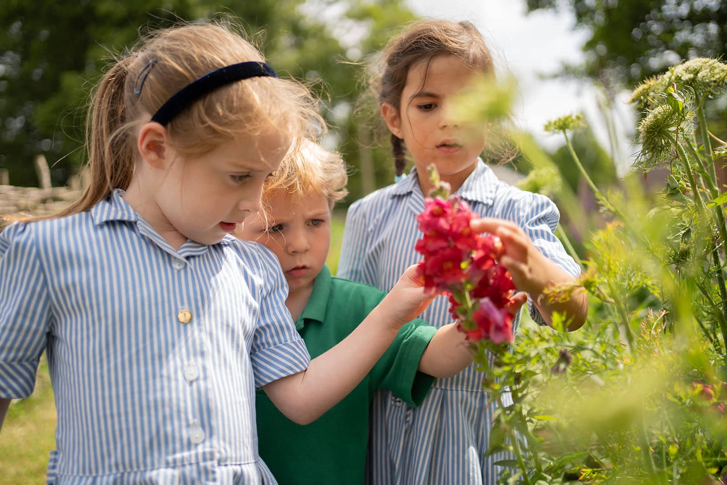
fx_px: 707
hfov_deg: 54.4
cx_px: 364
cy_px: 242
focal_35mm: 35
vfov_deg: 37.9
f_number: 2
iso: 125
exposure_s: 1/1600
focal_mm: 35
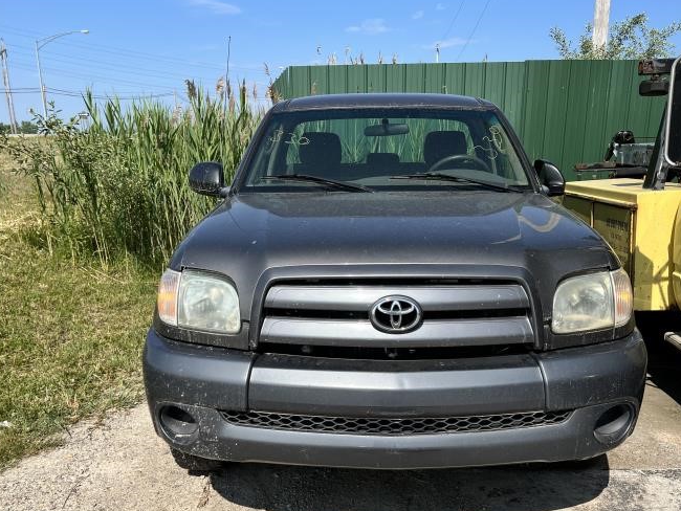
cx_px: 357
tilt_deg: -13.9
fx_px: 630
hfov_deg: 56.8
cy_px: 299
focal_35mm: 32
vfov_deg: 44.0
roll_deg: +1.1
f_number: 1.5
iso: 50
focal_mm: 5.7
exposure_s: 1/4115
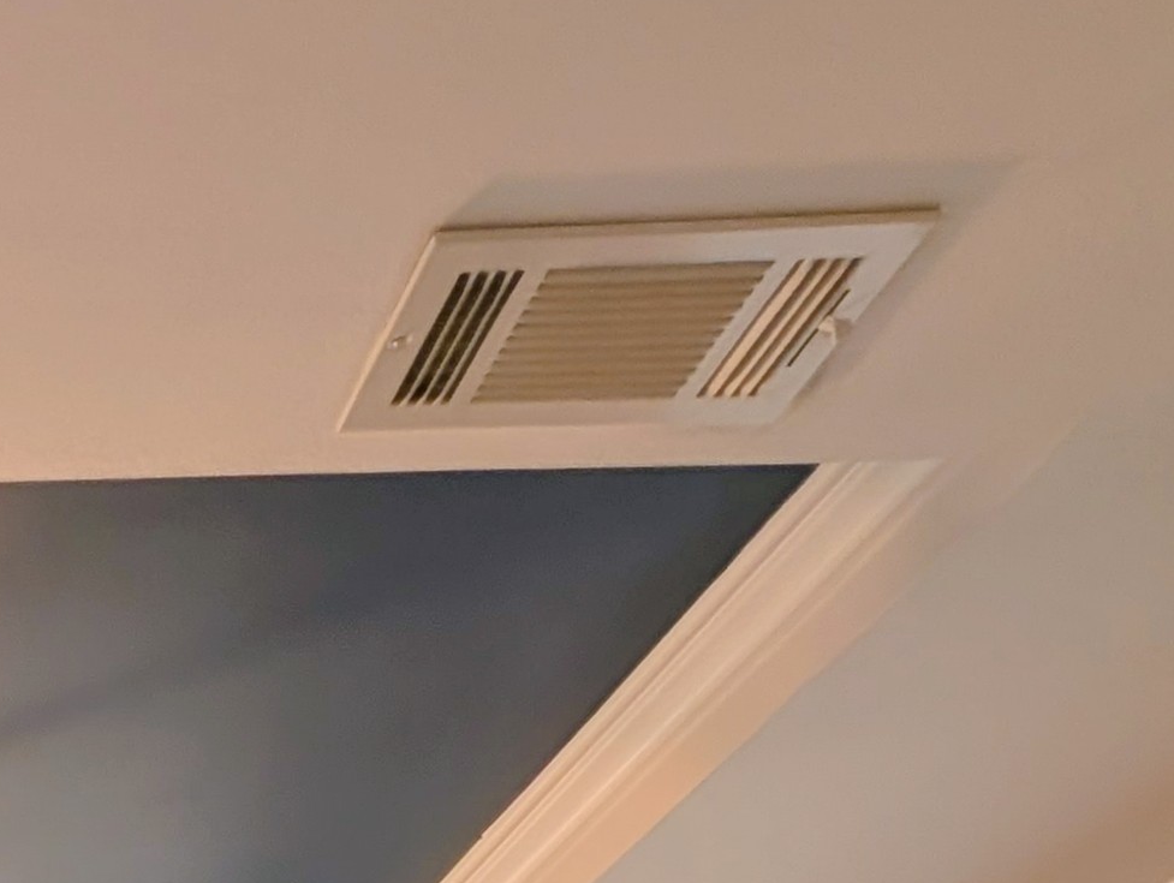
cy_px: 1711
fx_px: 1664
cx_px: -439
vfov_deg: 19.3
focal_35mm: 49
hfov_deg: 29.3
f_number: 1.95
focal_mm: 2.23
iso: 48
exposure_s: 1/30
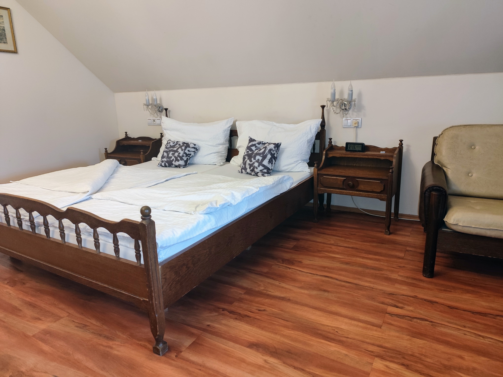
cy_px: 188
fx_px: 334
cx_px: 252
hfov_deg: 73.9
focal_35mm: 23
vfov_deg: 58.9
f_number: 1.65
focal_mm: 6.14
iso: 1000
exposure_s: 1/33.3
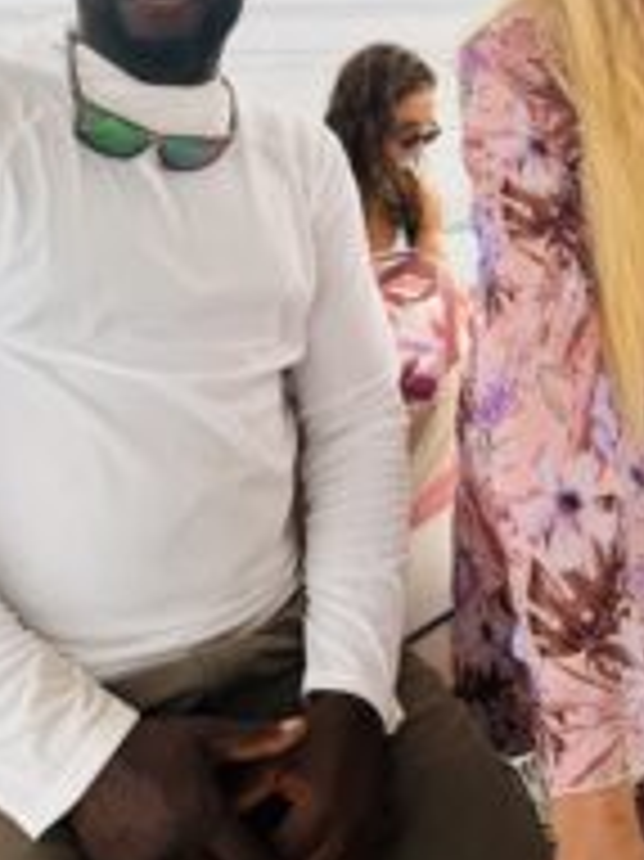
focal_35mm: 44
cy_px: 117
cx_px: 543
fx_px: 1093
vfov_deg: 40.3
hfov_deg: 31.7
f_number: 1.78
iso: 80
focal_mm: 6.76
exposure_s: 1/170
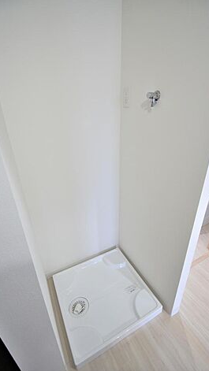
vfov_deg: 99.4
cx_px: 110
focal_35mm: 16
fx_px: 158
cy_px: 187
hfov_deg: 67.0
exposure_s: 1/30
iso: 100
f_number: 3.5
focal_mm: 10
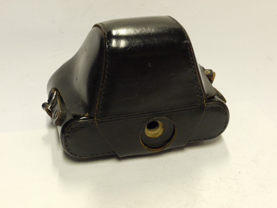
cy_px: 104
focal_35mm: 48
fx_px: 384
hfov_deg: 39.7
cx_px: 138
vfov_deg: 30.3
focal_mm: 24
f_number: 8
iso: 800
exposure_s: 1/25
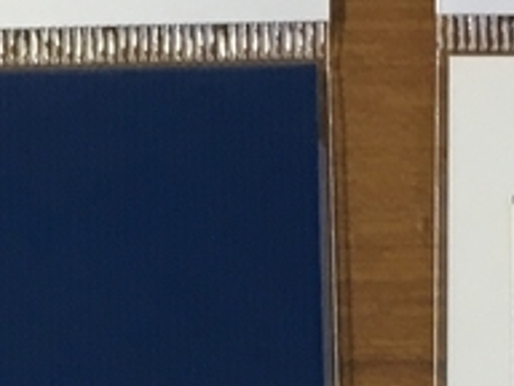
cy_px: 807
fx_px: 2688
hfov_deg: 10.9
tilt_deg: -80.7
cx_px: 284
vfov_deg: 7.8
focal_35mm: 181
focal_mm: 4.15
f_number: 2.2
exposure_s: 1/30
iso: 32
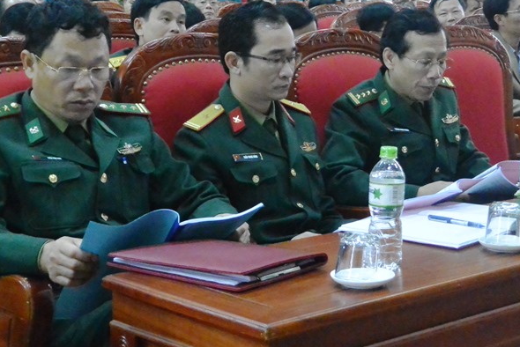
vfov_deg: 16.0
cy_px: 85
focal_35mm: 85
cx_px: 394
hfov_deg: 23.6
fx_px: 1228
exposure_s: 1/30
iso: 3200
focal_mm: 18.2
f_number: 4.5
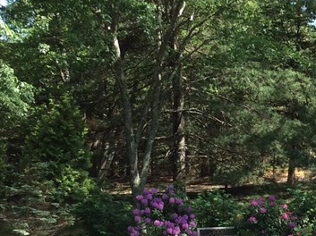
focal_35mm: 93
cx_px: 301
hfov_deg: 20.6
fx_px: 848
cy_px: 175
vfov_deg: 15.8
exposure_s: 1/301
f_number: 2.4
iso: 32
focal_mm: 3.3
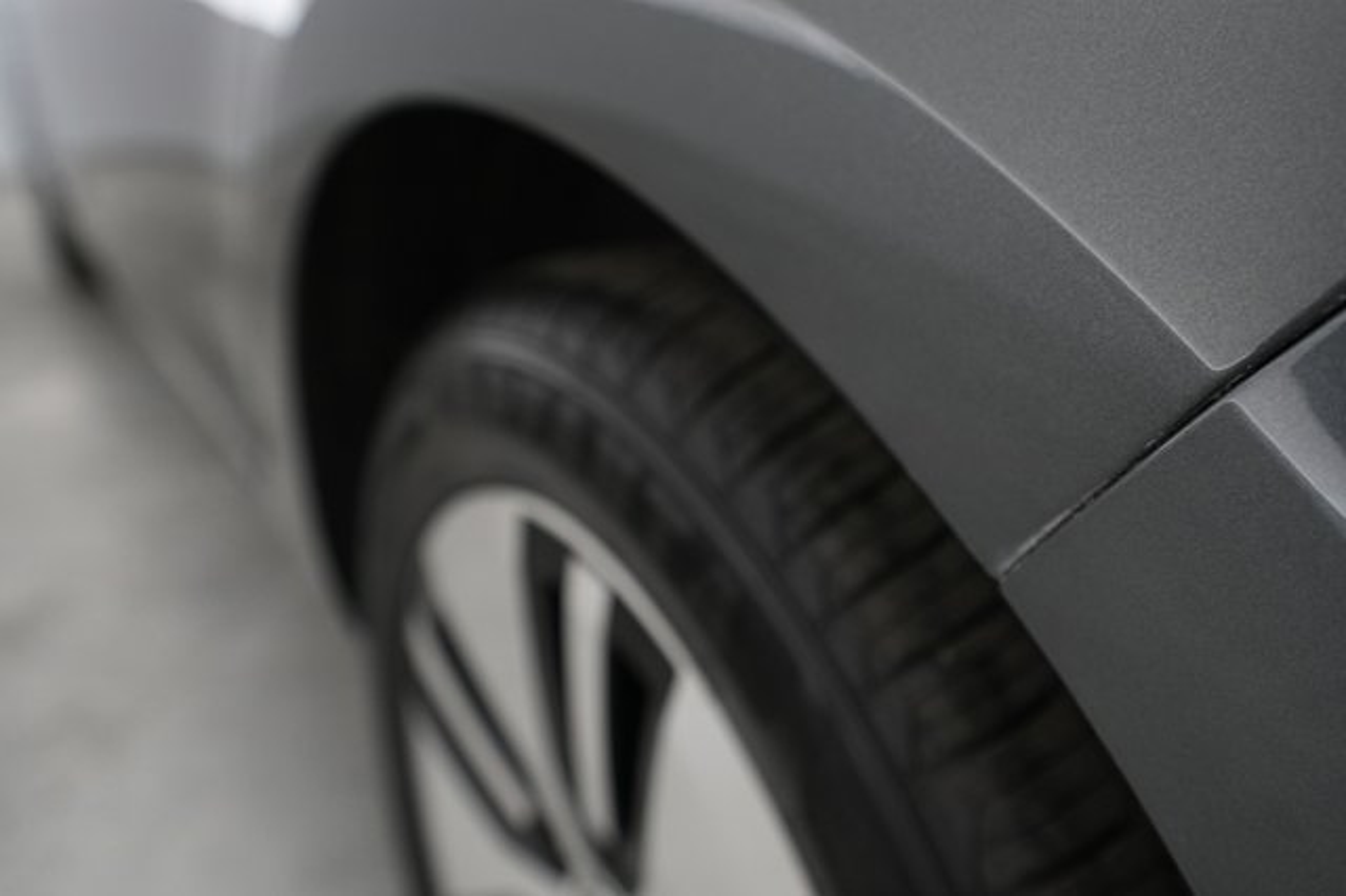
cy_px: 448
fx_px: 1046
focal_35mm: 28
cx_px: 673
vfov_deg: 46.4
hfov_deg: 65.5
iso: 2500
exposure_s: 1/100
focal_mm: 28
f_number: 4.5
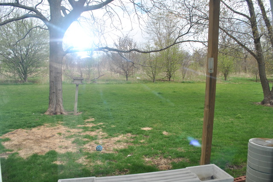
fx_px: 205
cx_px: 136
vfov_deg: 48.0
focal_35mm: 27
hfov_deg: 67.3
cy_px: 91
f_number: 6.3
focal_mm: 18
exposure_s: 1/200
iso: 100
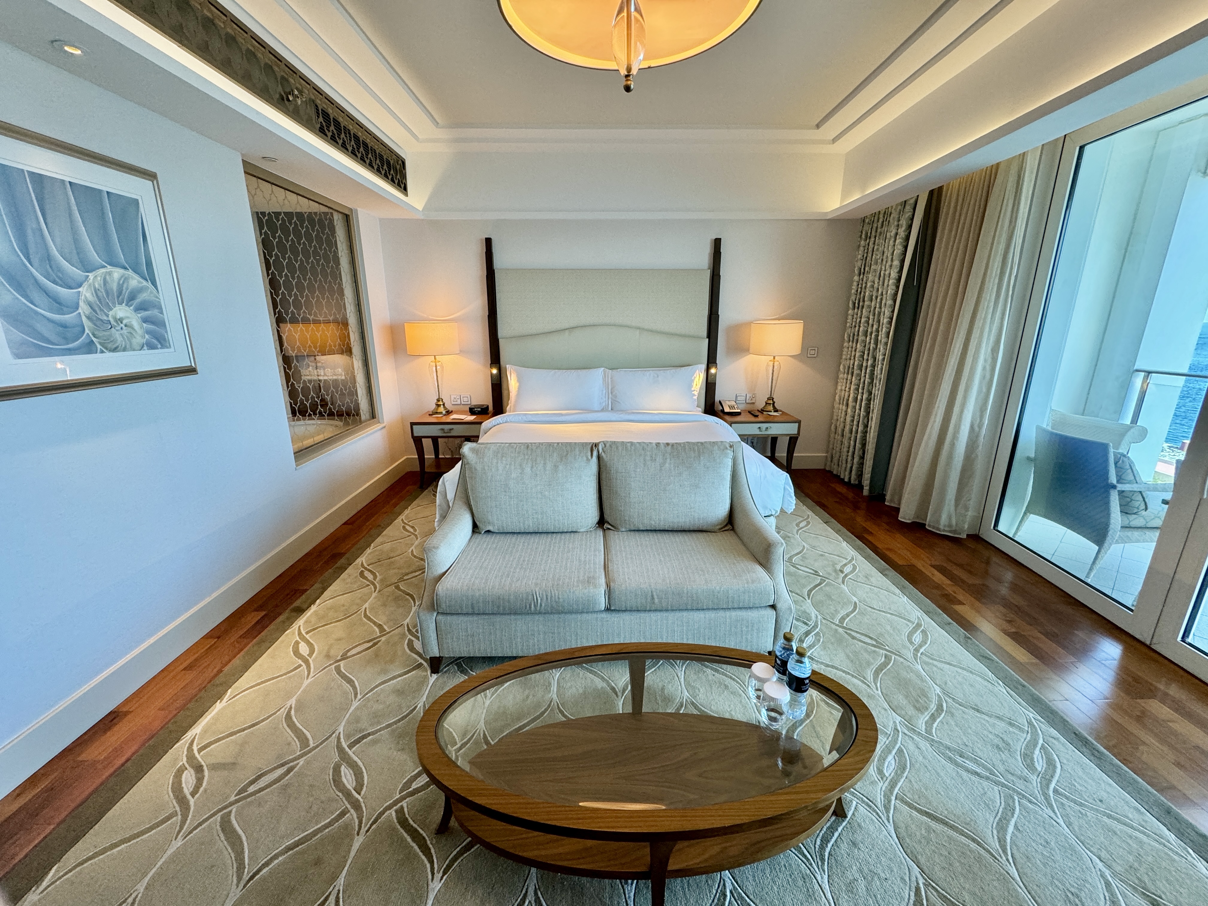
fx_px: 489
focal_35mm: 14
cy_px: 453
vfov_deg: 85.7
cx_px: 604
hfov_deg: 102.1
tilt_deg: -16.4
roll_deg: -0.1
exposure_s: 1/100
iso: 160
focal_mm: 2.22
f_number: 2.2
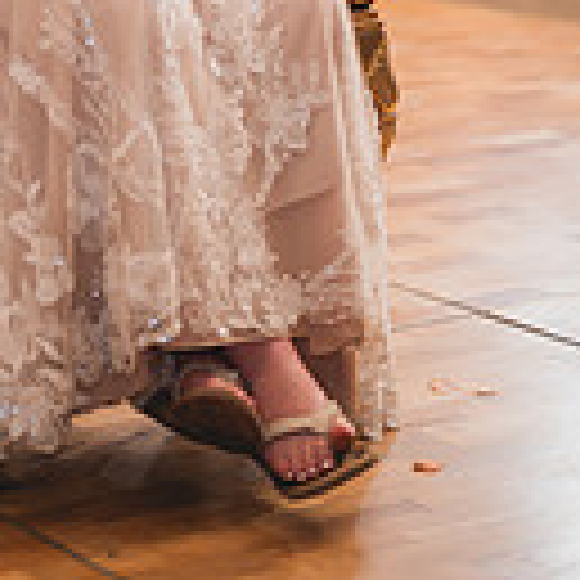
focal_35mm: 148
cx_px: 63
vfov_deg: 11.2
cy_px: -342
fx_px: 2806
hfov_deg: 11.7
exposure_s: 1/250
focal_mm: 50
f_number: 1.2
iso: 200
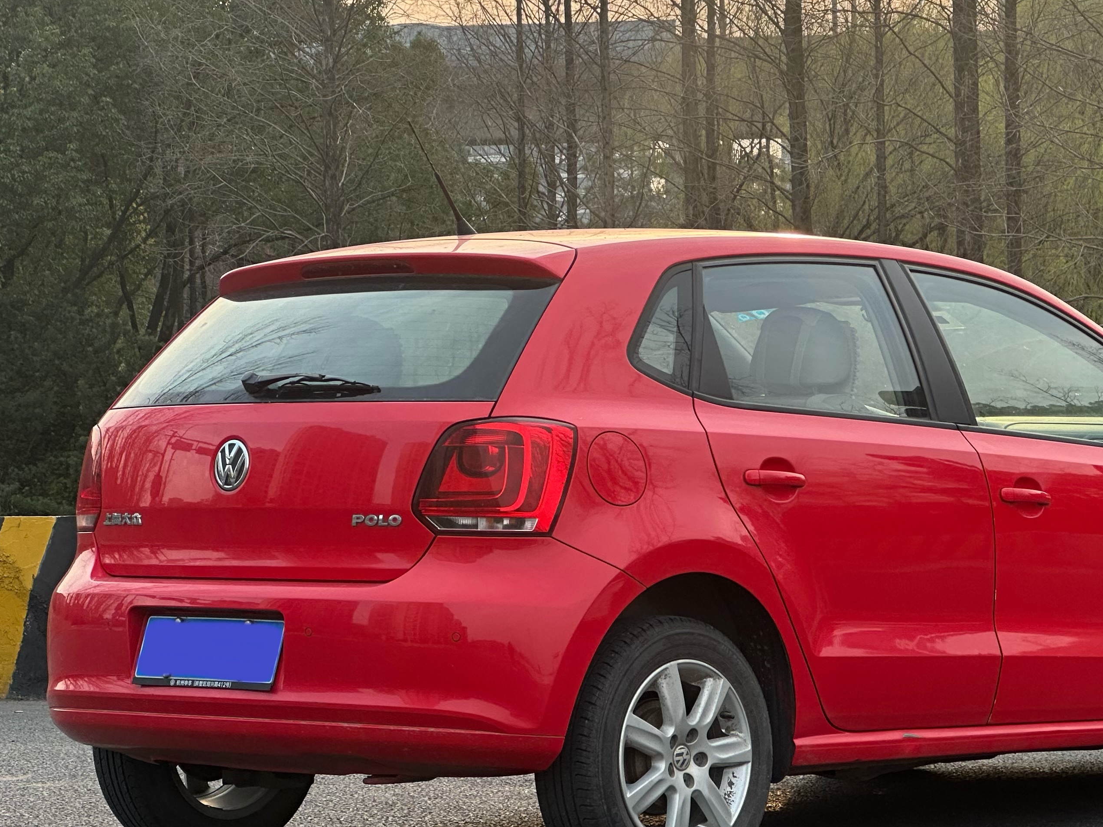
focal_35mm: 122
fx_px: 3888
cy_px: 299
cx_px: 732
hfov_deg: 16.1
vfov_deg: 12.1
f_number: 2.8
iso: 32
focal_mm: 9
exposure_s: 1/156
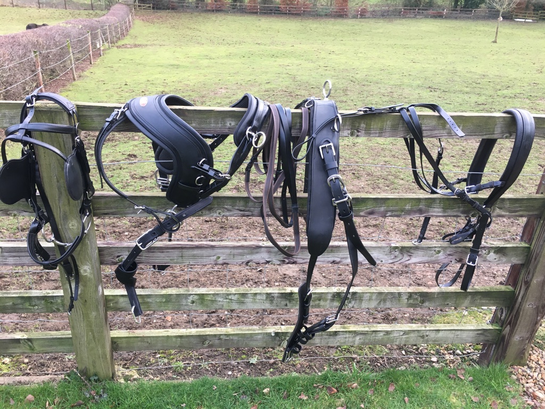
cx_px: 272
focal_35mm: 29
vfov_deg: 48.2
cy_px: 204
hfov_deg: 61.7
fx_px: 457
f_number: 2.2
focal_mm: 4.15
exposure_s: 1/33
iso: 25
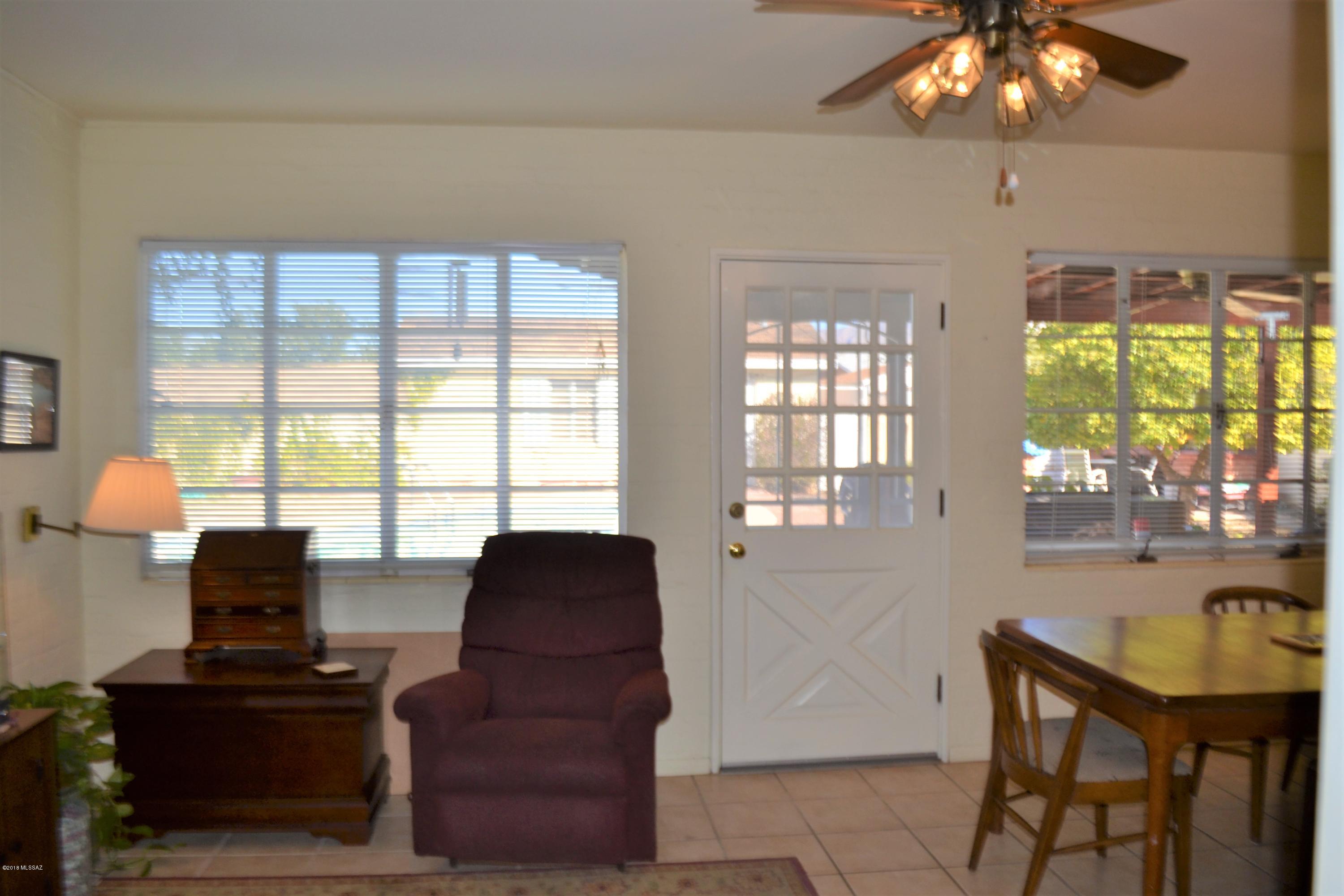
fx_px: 1008
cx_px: 672
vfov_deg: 47.9
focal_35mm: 27
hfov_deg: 67.4
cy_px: 448
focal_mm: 18
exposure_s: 1/160
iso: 100
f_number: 3.5
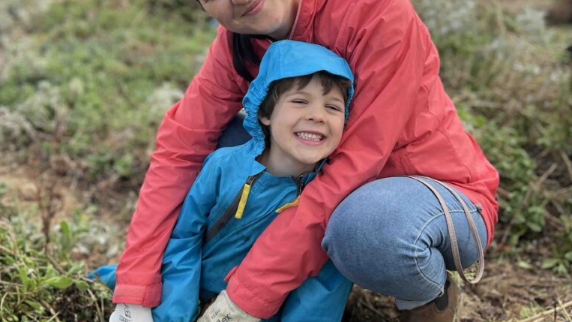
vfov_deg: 30.9
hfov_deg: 52.8
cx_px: 285
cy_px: 107
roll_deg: +0.4
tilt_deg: -15.8
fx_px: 576
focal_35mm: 38
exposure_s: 1/891
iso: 50
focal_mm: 5.1
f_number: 1.6
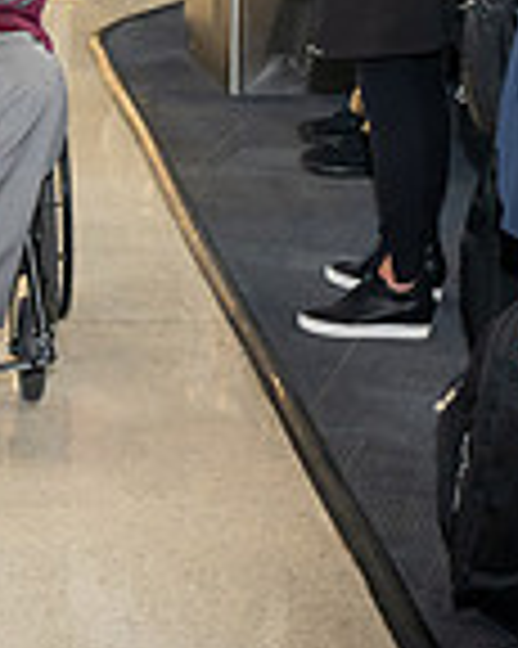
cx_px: -311
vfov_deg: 13.6
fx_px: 2686
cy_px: -18
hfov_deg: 10.5
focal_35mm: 140
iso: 3600
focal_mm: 37
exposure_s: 1/100
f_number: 5
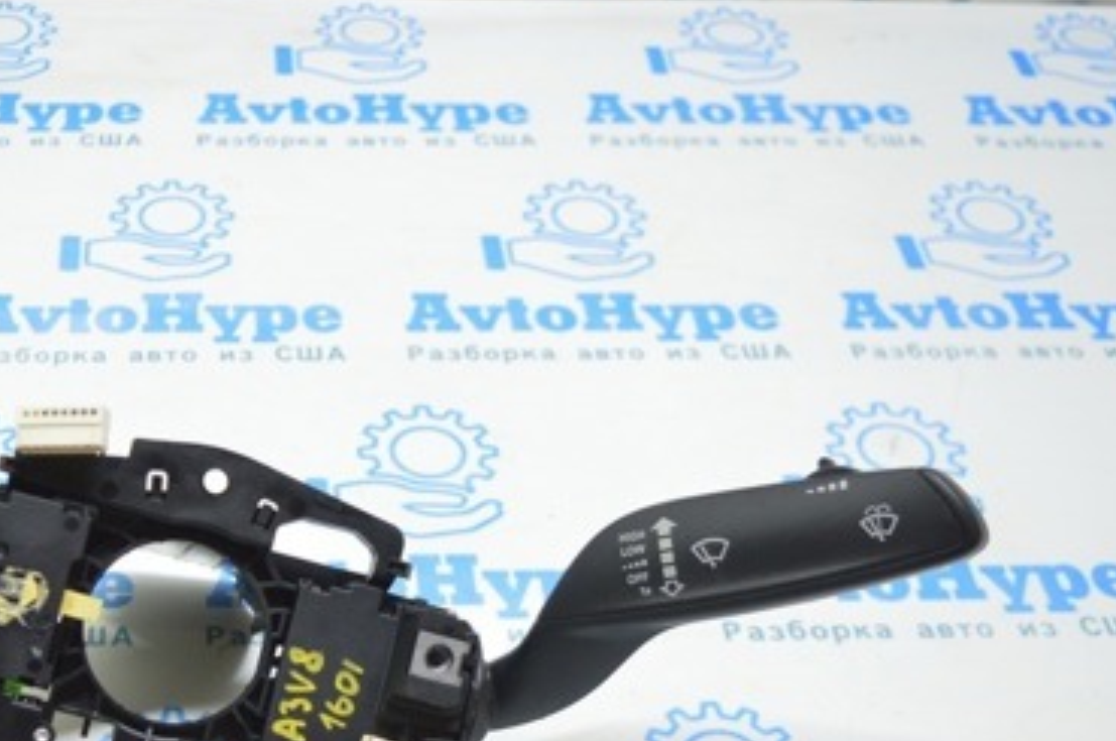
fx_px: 1853
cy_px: 603
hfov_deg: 32.4
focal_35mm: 60
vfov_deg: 22.3
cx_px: 184
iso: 400
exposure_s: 1/40
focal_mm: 23
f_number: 3.8
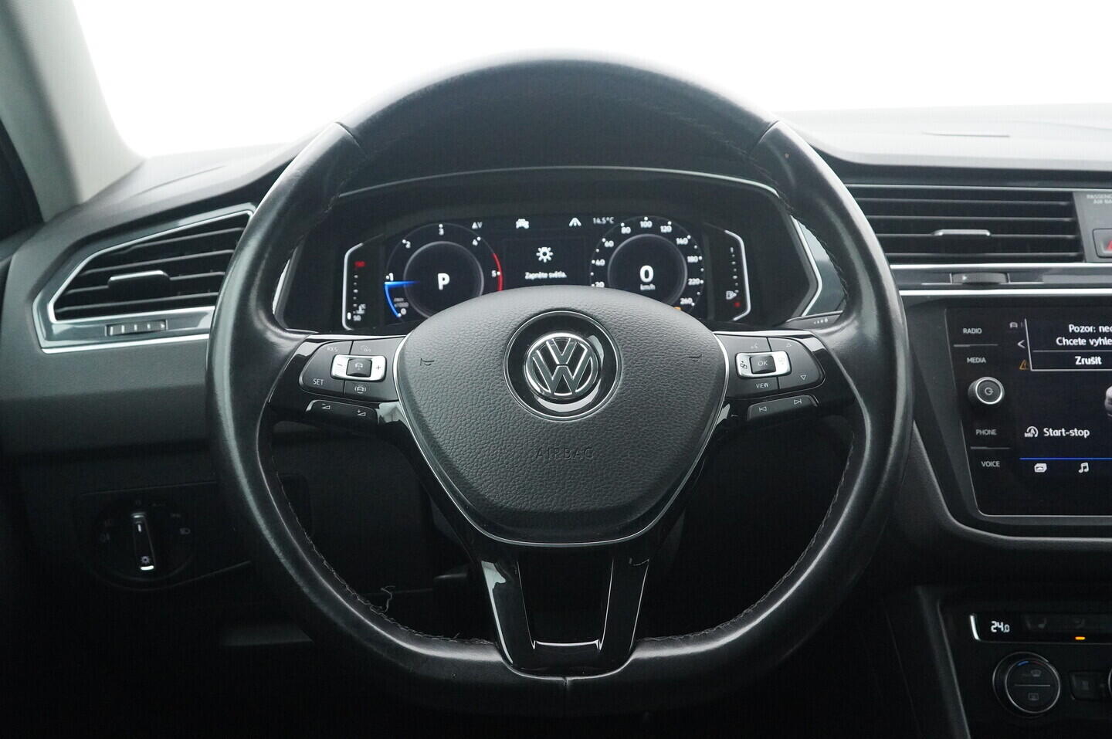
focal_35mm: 36
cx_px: 556
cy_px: 370
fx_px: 1111
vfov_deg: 36.8
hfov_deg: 53.2
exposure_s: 1/250
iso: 5000
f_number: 5.6
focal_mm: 24
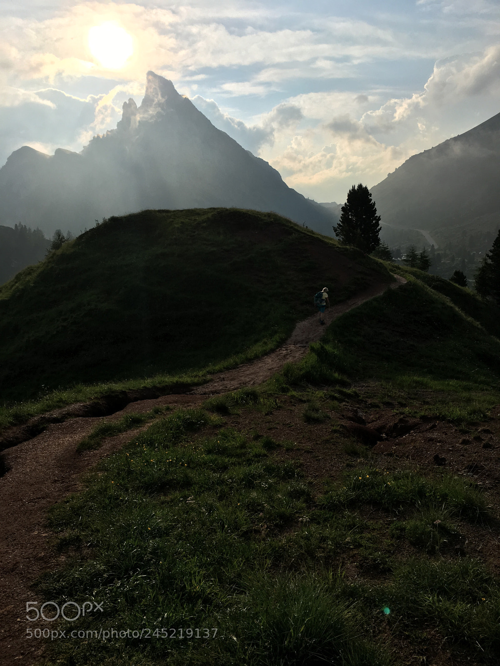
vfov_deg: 61.7
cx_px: 250
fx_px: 559
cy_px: 333
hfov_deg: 48.2
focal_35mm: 29
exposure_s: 1/3205
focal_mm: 4.15
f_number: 2.2
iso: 25
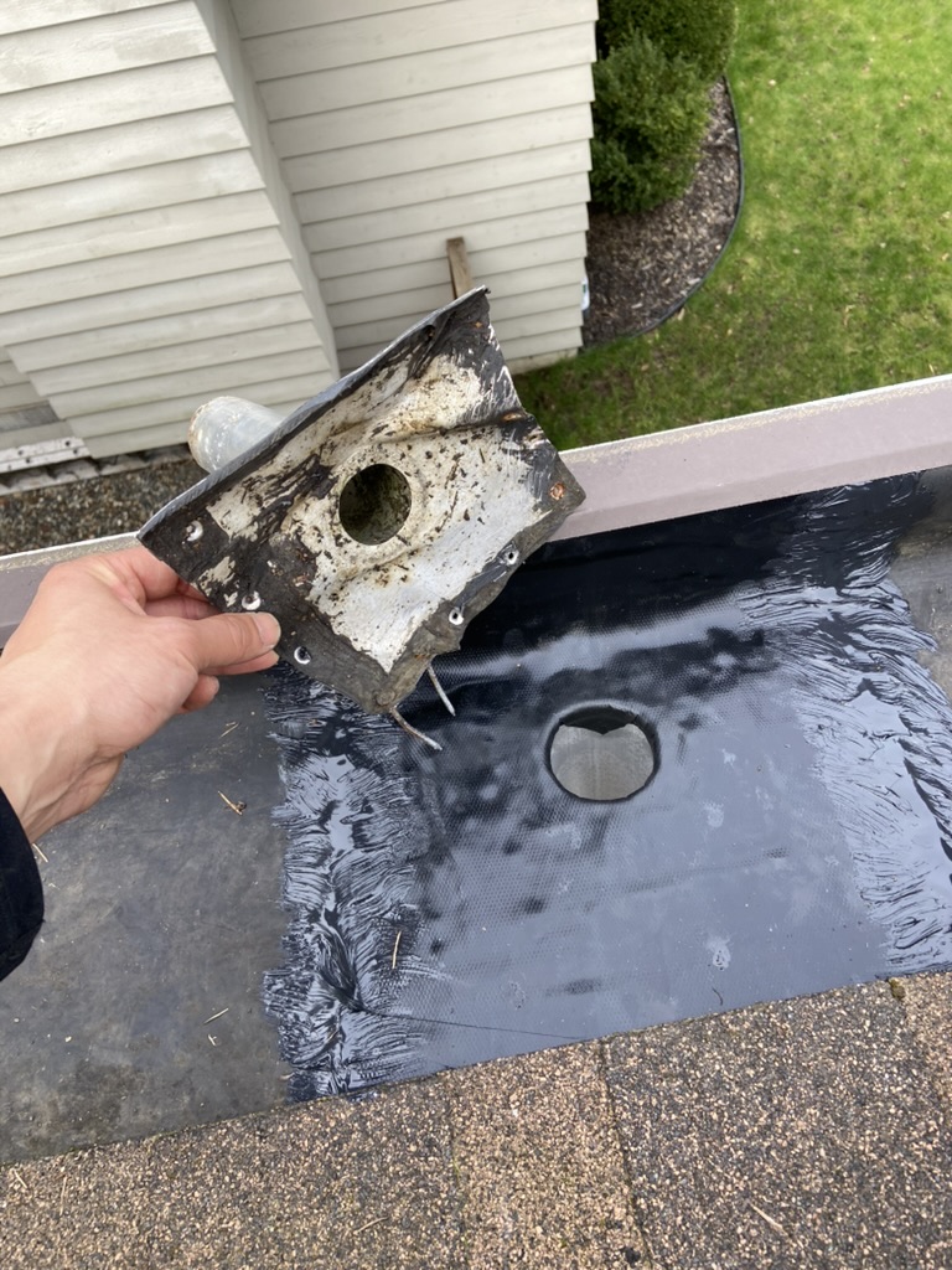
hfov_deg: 53.1
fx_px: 953
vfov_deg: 67.3
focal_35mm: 26
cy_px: 635
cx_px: 476
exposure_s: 1/343
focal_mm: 4.25
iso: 32
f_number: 1.8
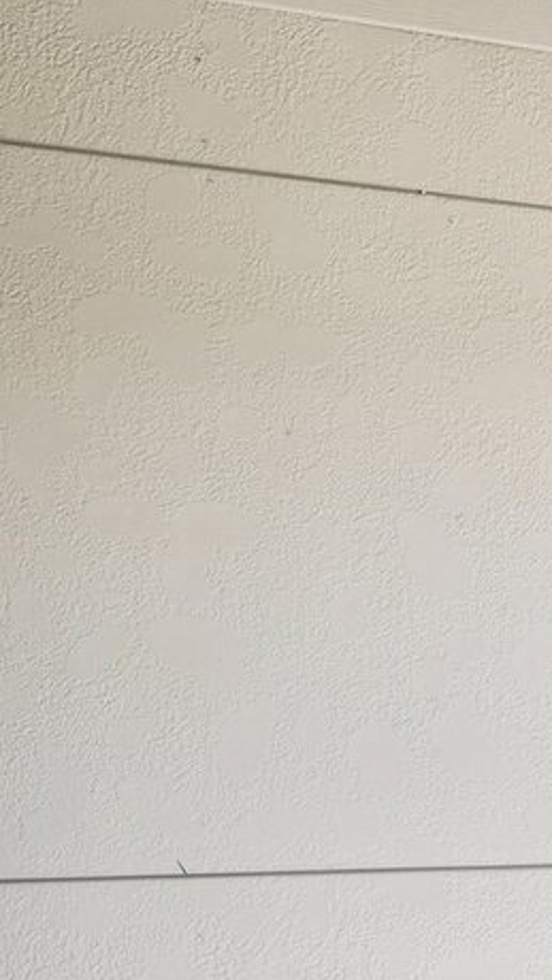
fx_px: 1582
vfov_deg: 33.7
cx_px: 942
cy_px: 733
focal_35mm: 61
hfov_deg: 16.9
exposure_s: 1/125
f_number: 8
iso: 100
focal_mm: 16.5
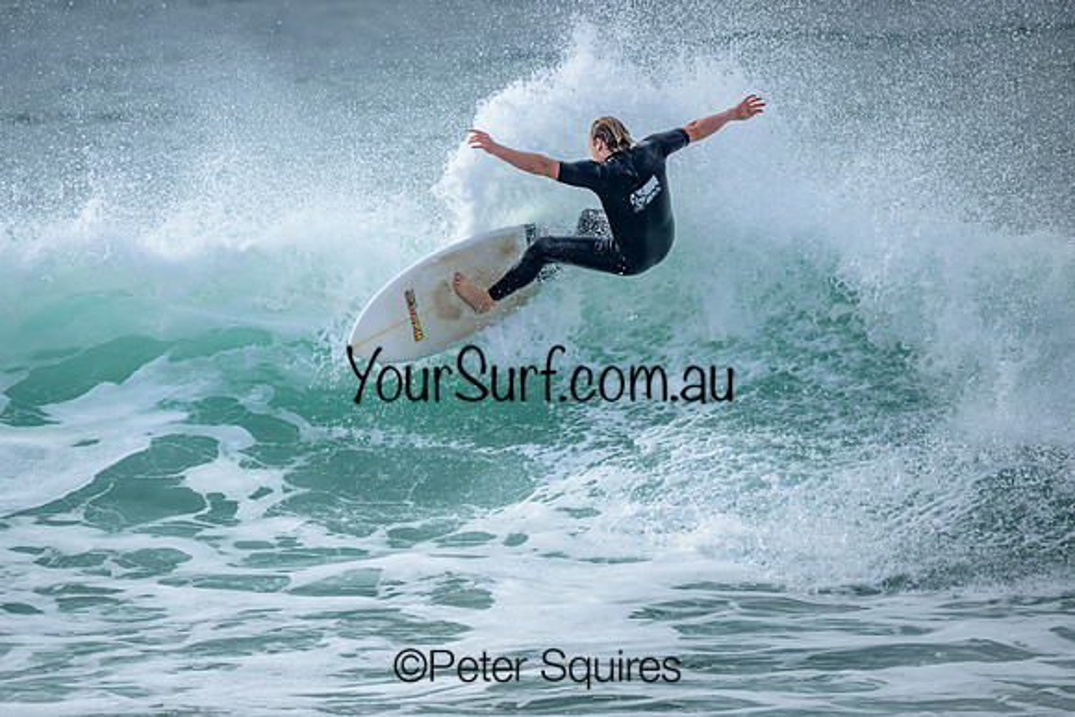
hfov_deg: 2.2
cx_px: 452
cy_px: 416
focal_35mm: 928
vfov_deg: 1.5
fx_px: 27708
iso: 160
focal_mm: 800
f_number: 6.3
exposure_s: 1/2000
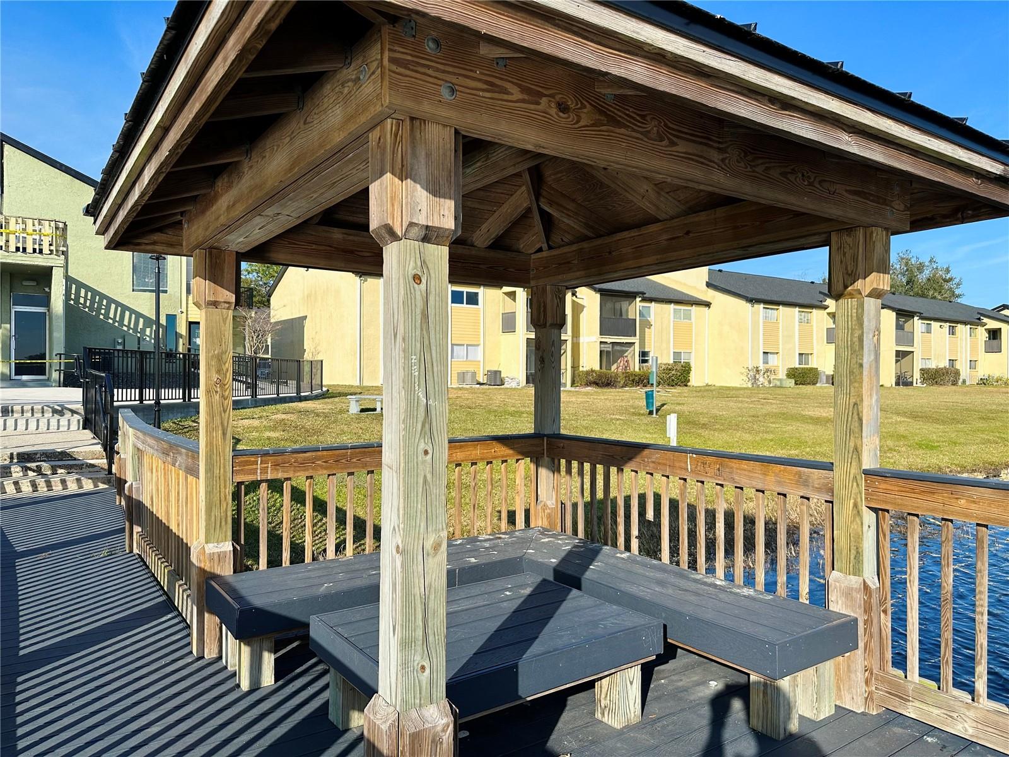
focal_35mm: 24
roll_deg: -1.8
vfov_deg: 56.8
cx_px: 504
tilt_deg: -0.3
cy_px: 378
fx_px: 700
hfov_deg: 71.6
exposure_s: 1/3861
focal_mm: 6.86
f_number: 1.78
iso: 80
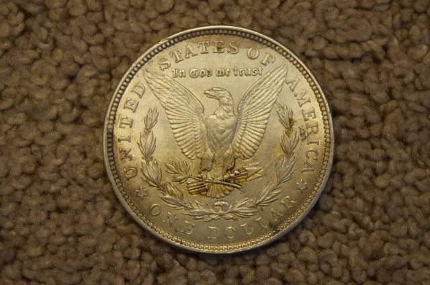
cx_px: 215
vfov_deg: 16.5
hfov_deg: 24.7
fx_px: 983
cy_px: 142
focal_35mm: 82
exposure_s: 1/125
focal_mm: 55
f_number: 5.6
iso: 2200
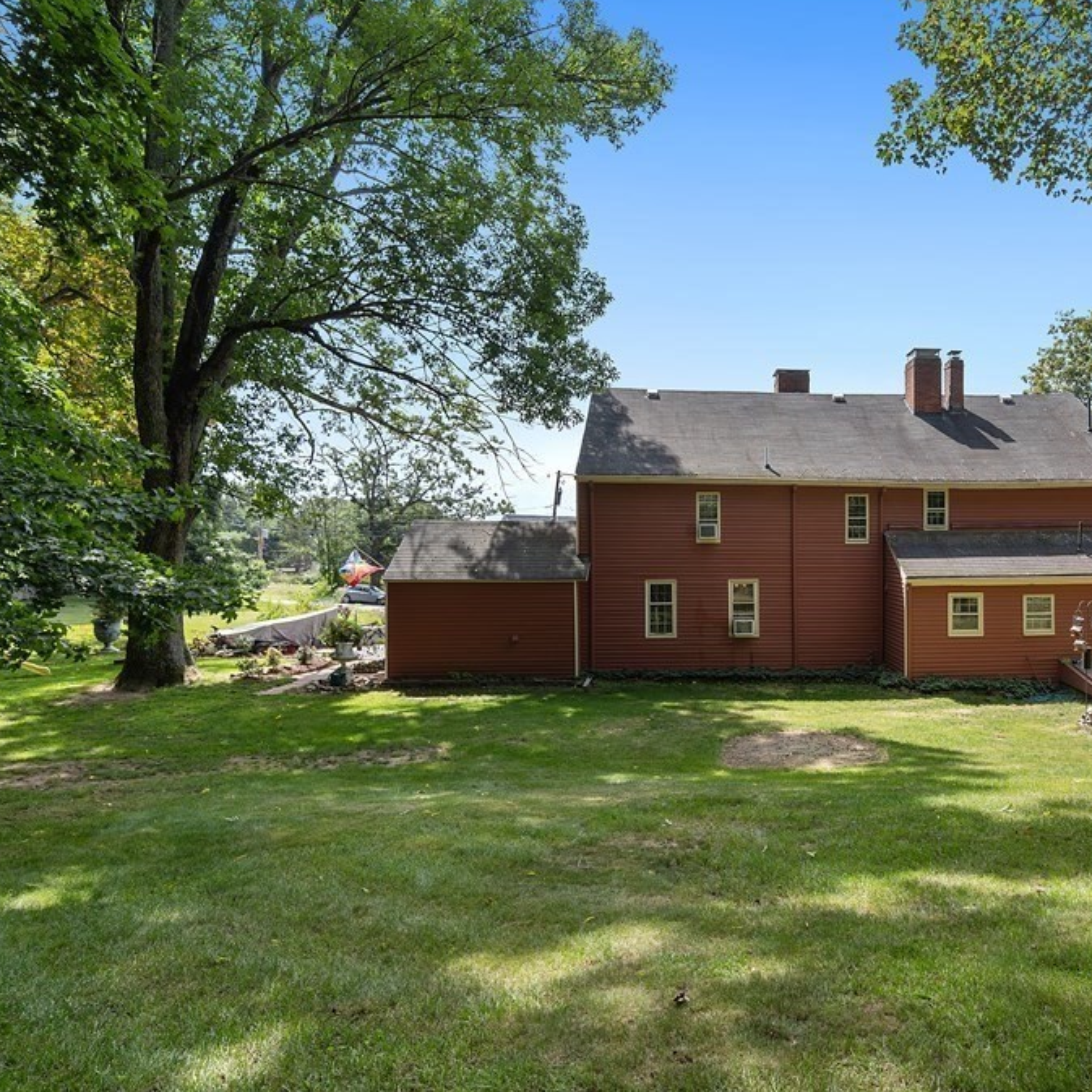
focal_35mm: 22
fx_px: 785
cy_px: 540
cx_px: 753
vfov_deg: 69.6
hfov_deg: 67.2
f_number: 2.8
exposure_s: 1/500
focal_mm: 17
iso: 100
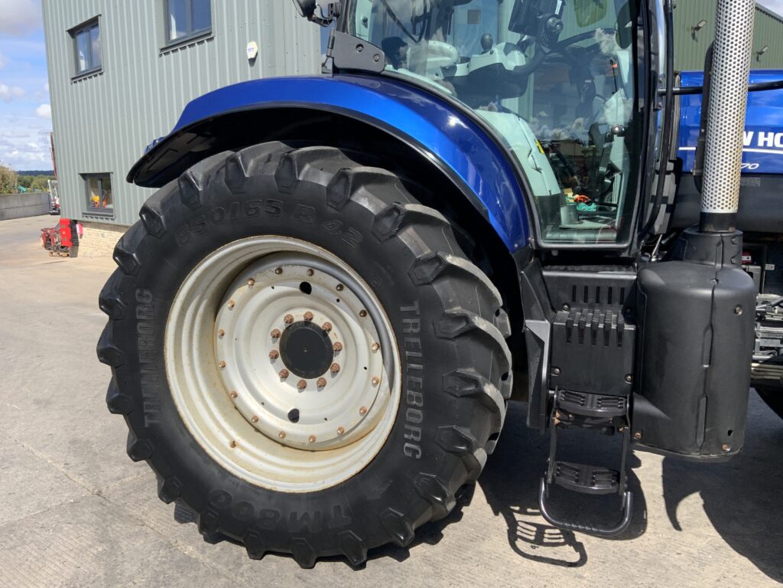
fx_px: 656
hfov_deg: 61.7
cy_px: 294
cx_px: 392
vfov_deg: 48.2
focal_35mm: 29
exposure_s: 1/1250
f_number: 1.8
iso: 16
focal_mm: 3
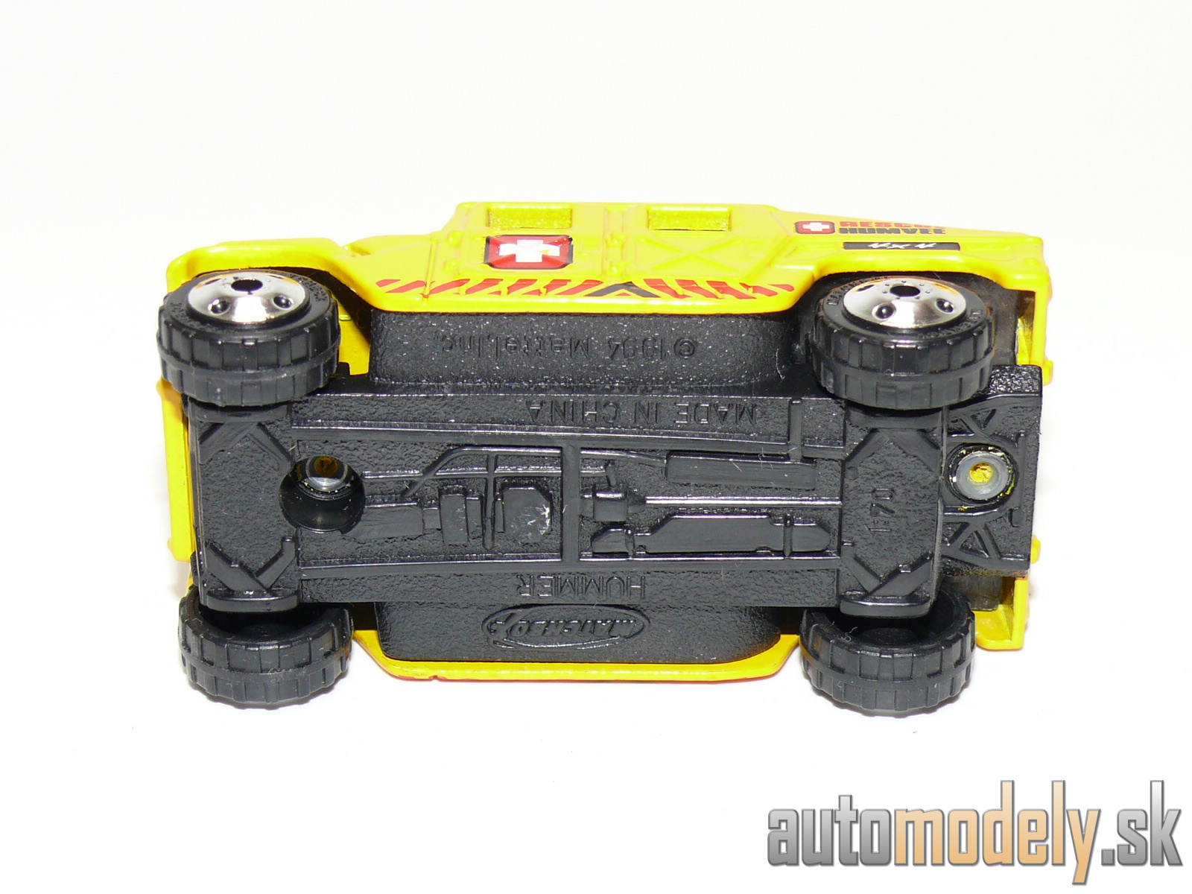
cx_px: 596
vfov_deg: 15.9
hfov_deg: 21.1
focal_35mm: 93
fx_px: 3202
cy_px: 447
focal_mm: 12.7
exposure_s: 1/30
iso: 100
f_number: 4
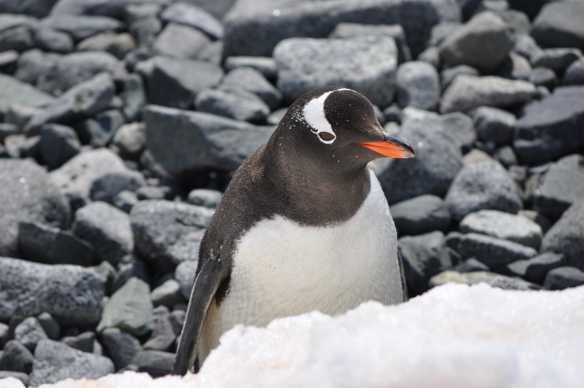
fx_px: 4618
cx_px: 292
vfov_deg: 4.8
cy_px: 194
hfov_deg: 7.2
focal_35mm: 285
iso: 200
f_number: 8
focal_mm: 190
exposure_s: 1/1000
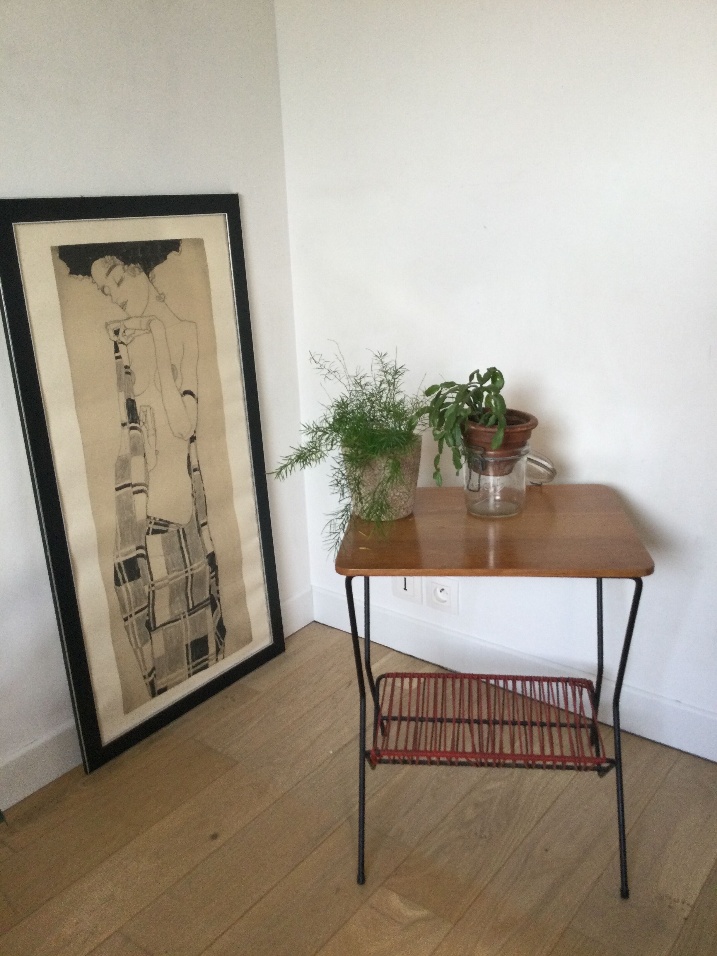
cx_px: 358
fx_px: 856
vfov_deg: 58.4
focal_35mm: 31
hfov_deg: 45.4
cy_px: 478
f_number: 2.4
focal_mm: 3.3
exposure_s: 1/33
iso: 50
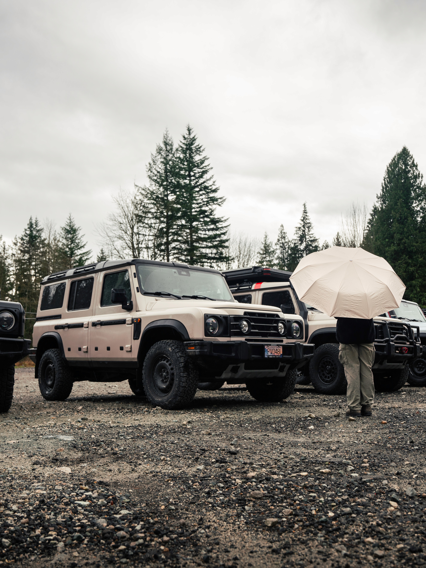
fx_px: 569
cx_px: 245
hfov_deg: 40.9
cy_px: 284
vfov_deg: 53.1
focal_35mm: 35
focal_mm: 24
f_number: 3.5
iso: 200
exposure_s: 1/100
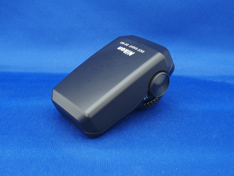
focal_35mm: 46
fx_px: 311
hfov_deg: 41.2
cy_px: 88
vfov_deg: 31.5
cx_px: 117
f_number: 8
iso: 100
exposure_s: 2.5
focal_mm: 9.8
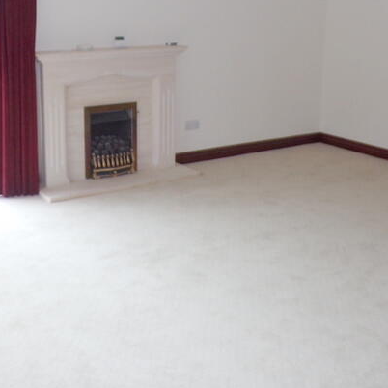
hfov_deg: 31.5
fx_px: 685
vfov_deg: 31.2
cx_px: 149
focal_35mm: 54
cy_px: 113
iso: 100
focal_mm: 4.3
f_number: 3
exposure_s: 1/70
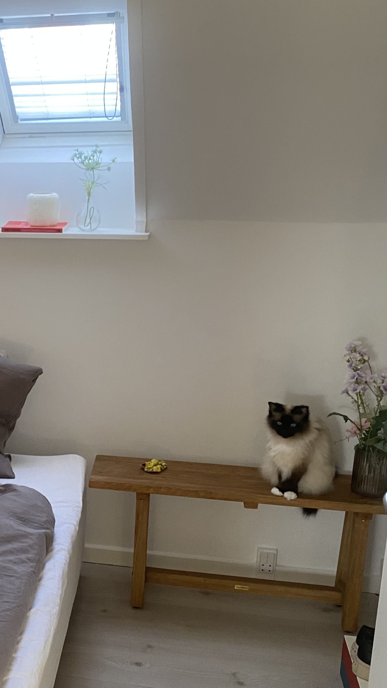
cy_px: 397
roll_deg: +0.1
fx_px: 839
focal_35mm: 46
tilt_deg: -14.2
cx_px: -15
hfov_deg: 24.6
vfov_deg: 44.4
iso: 250
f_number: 1.8
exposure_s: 1/60
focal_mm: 4.25
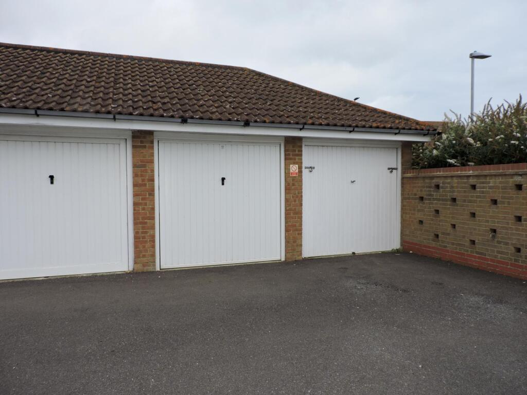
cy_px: 198
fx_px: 365
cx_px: 264
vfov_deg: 56.8
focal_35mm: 24
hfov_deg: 71.6
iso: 100
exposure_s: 1/1600
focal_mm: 4.3
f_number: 3
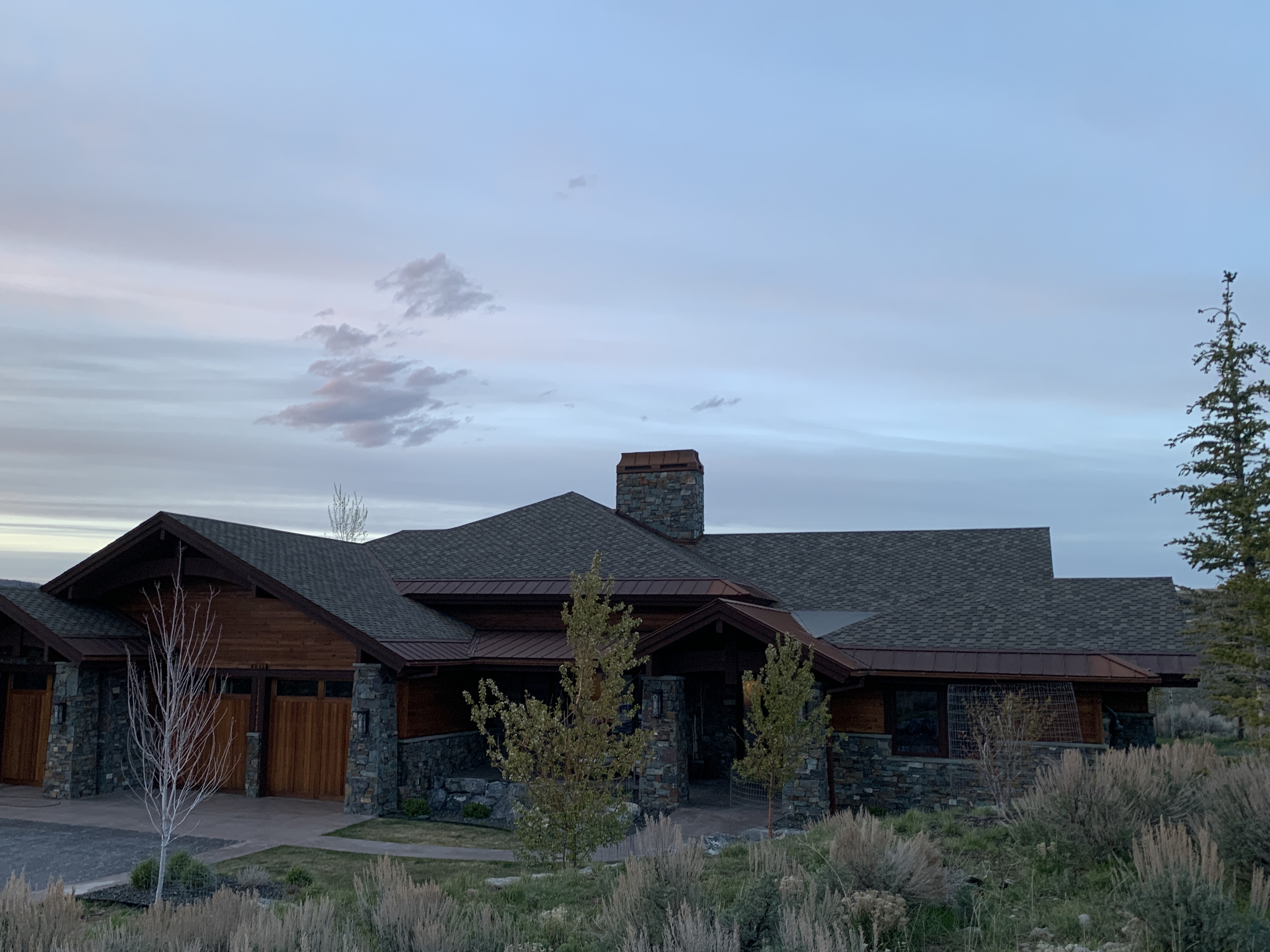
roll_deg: -3.7
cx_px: 551
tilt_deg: +7.8
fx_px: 1137
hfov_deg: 58.2
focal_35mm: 31
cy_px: 512
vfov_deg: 45.4
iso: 80
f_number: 1.8
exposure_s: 1/121
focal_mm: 4.25
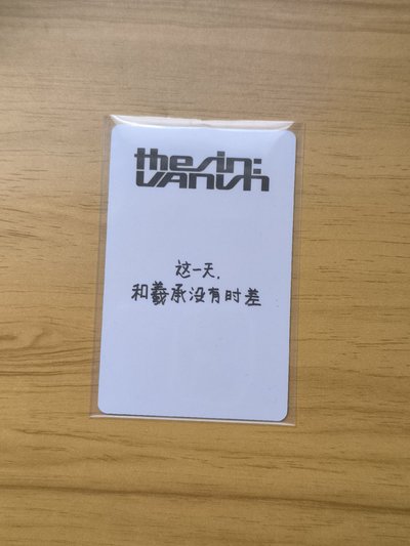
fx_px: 726
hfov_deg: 31.5
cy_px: 273
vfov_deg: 41.2
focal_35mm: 46
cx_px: 205
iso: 640
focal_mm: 6.14
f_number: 1.65
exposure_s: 1/60
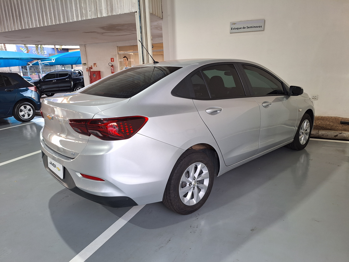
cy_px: 131
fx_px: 232
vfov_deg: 58.9
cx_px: 174
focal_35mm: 23
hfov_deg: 73.9
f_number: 1.8
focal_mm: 5.54
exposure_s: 1/40
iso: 80
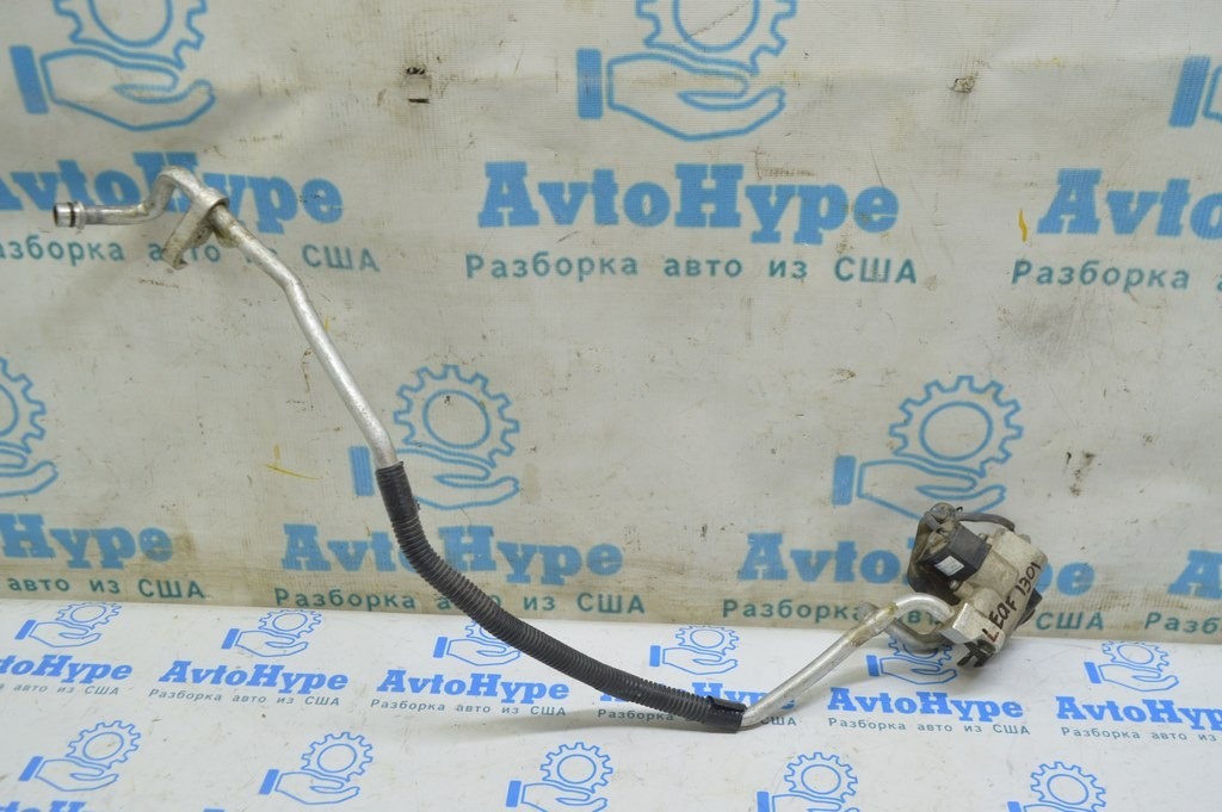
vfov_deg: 39.9
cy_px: 406
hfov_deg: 57.3
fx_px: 1119
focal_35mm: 33
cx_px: 611
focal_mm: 22
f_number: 5.6
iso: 400
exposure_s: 1/20
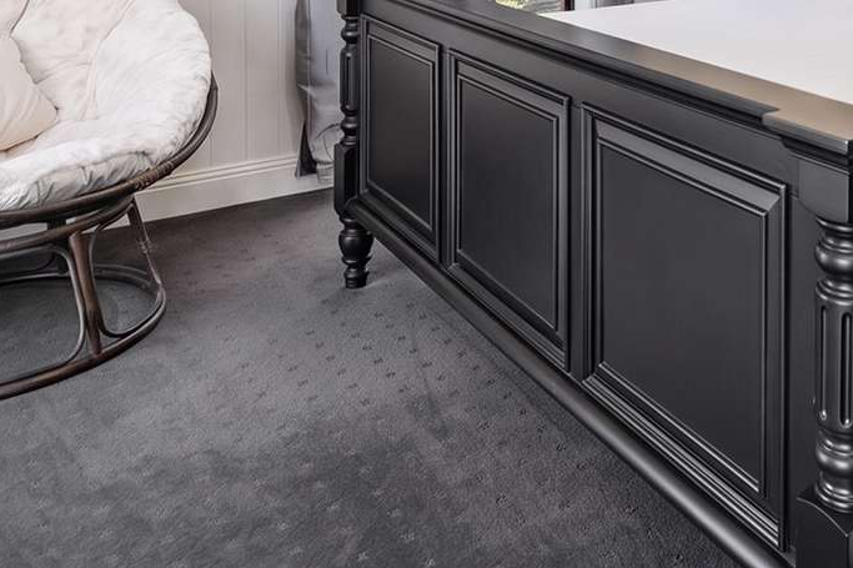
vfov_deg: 25.8
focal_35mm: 45
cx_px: 776
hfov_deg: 40.2
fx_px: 1066
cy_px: -160
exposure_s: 1/50
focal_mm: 16
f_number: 4.5
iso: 320
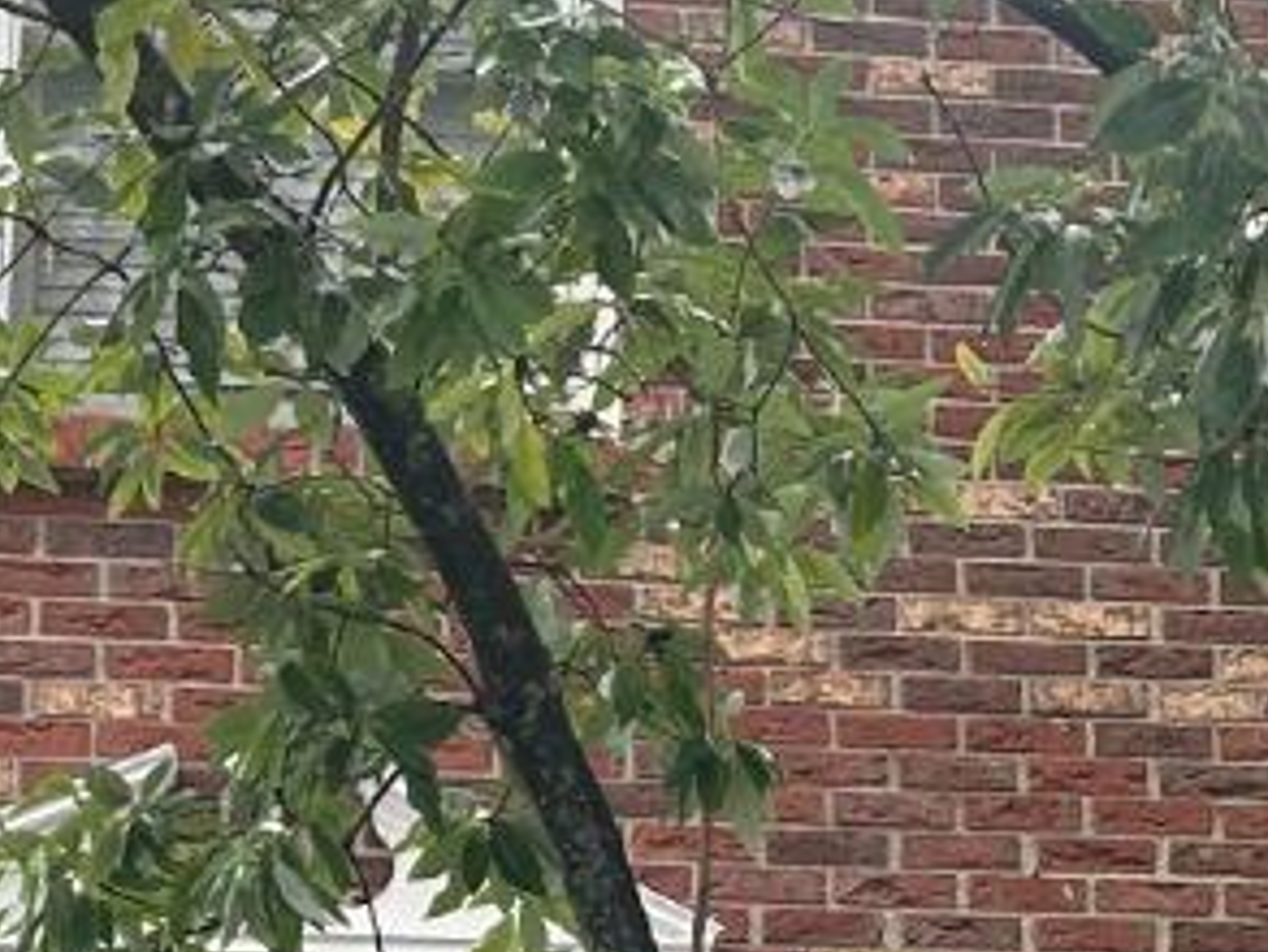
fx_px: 4874
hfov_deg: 14.7
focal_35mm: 133
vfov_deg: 11.1
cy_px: 958
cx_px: 1121
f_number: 1.5
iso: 50
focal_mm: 5.7
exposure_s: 1/654
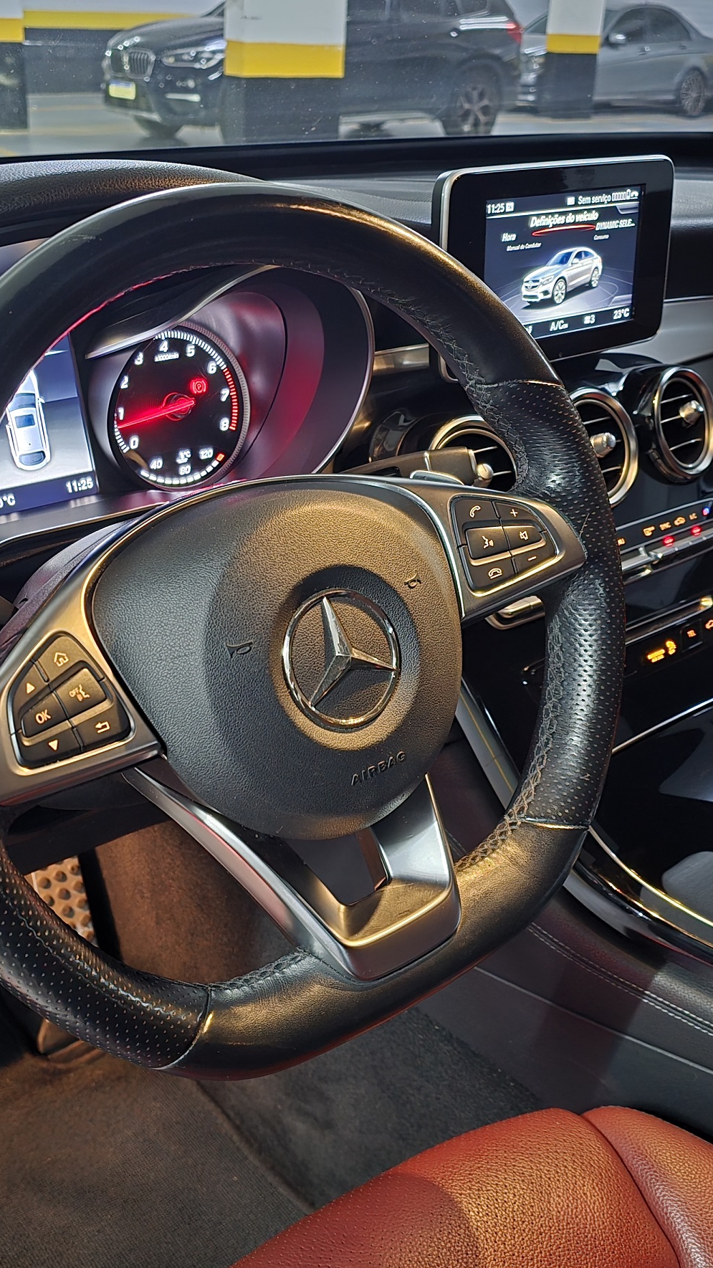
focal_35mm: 34
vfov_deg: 58.0
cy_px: 634
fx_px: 1143
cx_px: 313
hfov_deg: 34.6
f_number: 1.7
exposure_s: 1/15
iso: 2000
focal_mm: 6.3
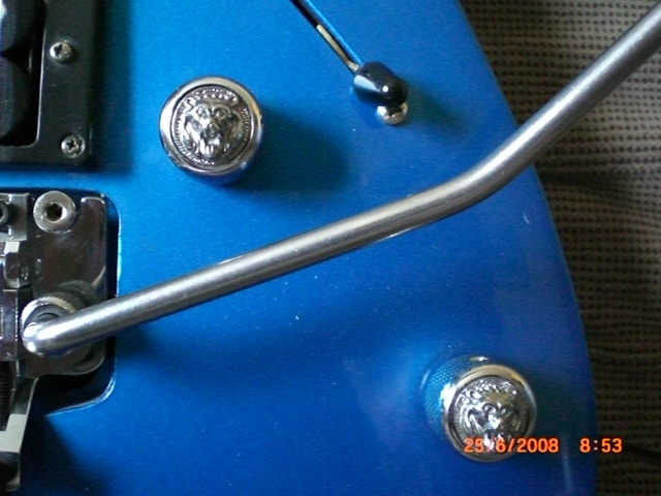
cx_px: 330
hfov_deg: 49.0
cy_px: 248
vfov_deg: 37.7
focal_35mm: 38
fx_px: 726
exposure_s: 1/40
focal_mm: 6.3
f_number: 3.1
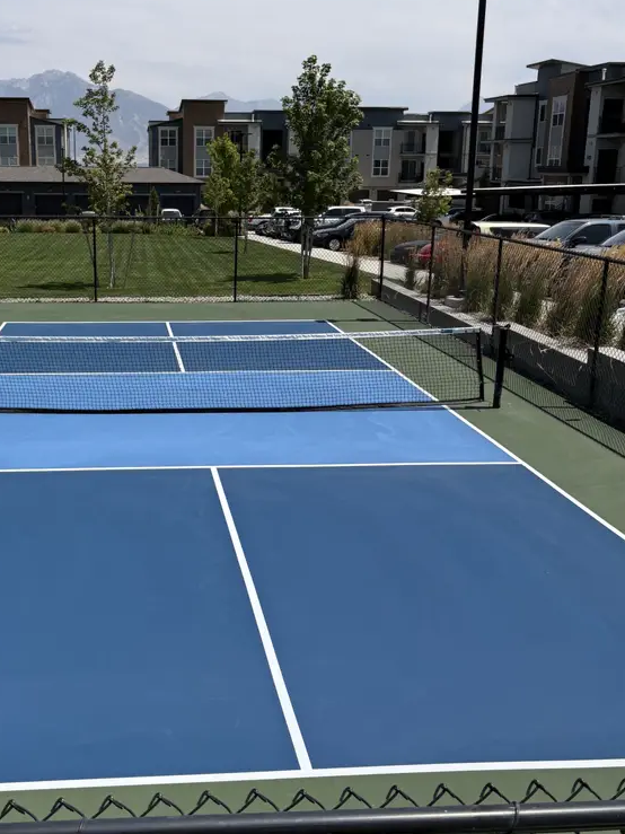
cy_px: 376
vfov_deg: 48.9
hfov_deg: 37.1
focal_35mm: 38
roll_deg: -0.4
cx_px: 188
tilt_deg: -12.6
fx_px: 915
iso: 50
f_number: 1.6
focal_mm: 5.96
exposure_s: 1/5348
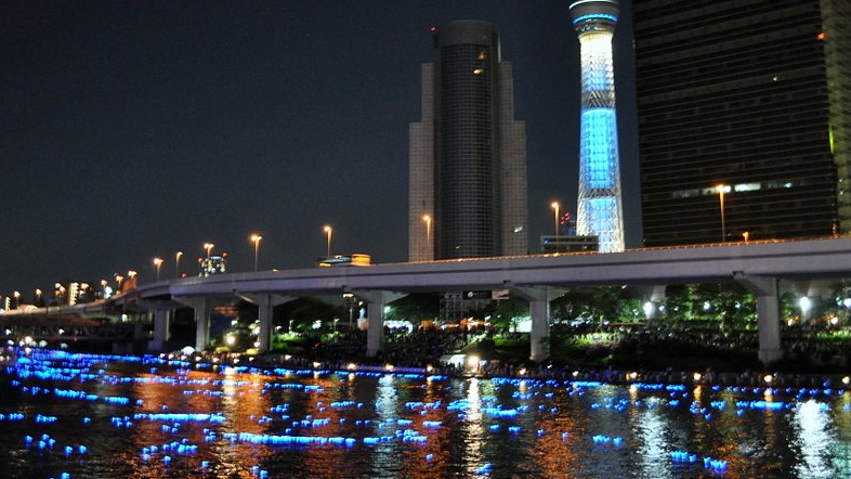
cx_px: 421
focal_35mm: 45
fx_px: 1015
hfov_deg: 45.5
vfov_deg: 26.1
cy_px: 112
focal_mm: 22
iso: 1600
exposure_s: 1/4
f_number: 3.8
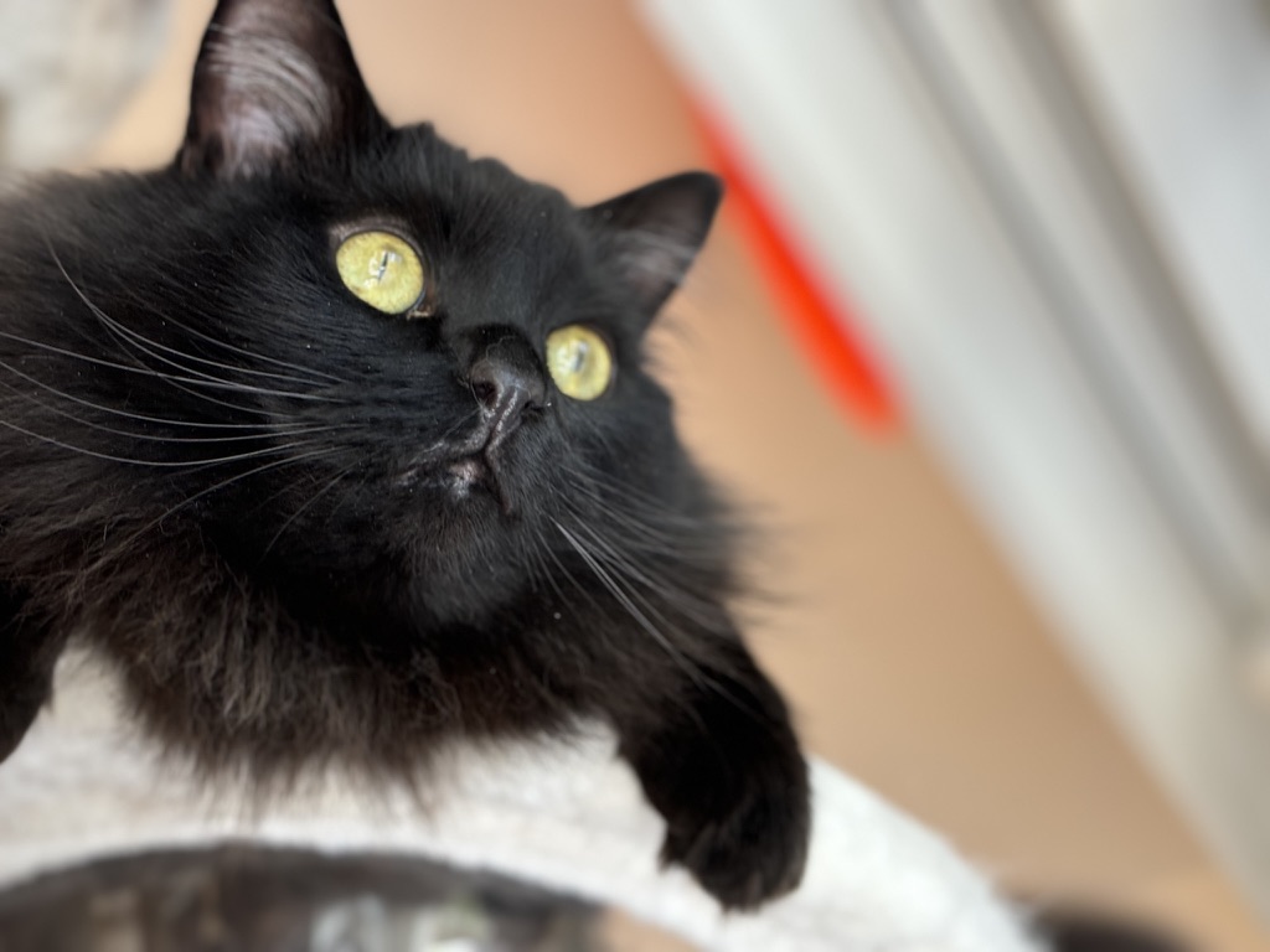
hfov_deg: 39.7
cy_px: 476
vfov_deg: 30.3
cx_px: 635
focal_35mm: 48
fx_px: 1761
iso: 64
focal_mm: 6.76
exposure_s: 1/50
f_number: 1.78
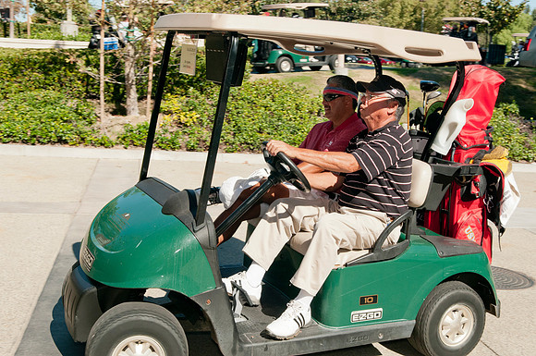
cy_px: 178
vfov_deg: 28.9
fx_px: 691
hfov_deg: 42.4
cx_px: 268
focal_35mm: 46
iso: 400
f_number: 10
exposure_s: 1/250
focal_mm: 31
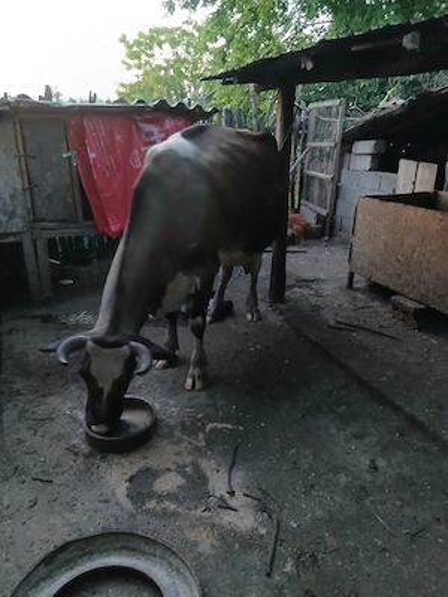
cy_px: 298
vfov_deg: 67.3
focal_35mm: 26
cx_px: 224
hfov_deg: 53.1
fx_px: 449
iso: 500
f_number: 1.8
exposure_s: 1/20
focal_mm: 3.98
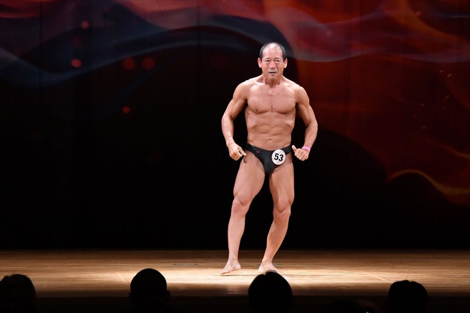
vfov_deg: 5.7
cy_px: 156
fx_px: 3132
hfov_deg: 8.6
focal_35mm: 240
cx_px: 235
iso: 4000
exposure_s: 1/400
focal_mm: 160
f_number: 5.6
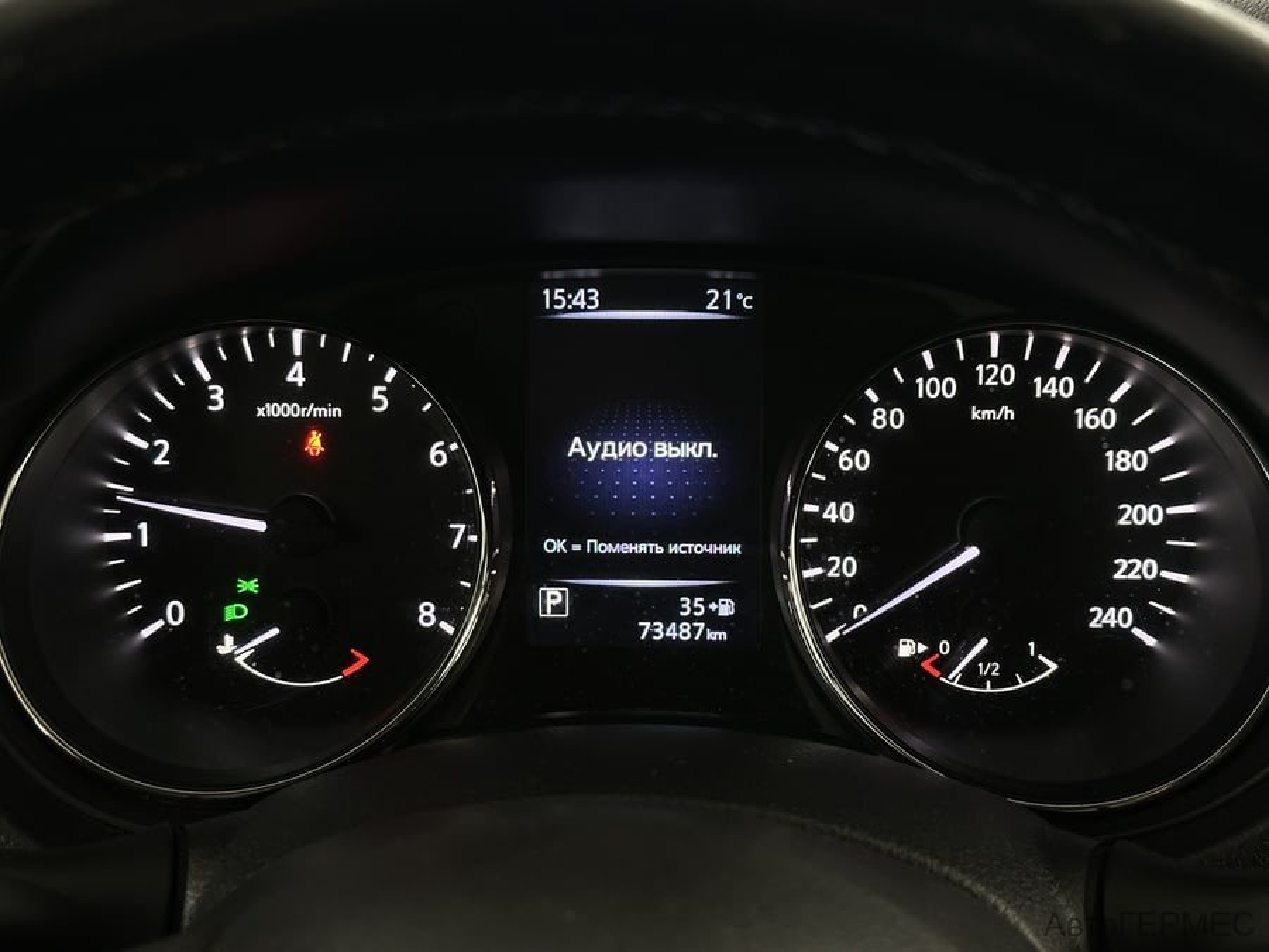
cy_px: 476
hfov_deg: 39.7
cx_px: 634
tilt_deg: -27.2
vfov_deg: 30.3
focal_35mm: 48
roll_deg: +0.4
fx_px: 1760
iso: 160
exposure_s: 1/50
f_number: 1.78
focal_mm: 6.86
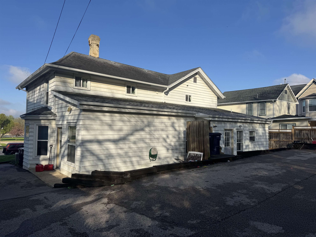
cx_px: 158
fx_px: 219
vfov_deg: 56.8
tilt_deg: +2.8
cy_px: 118
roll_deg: -0.4
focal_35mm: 24
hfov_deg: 71.6
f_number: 1.78
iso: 80
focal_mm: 6.76
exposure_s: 1/4608
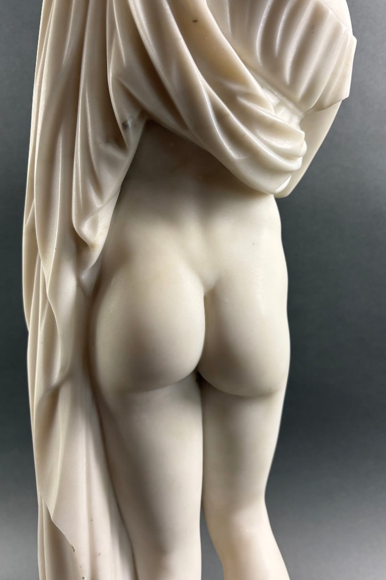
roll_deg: +0.8
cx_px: 214
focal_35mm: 30
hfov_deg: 43.5
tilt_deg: -1.5
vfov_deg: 61.9
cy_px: 271
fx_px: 483
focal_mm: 5.96
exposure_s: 1/50
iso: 80
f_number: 1.6
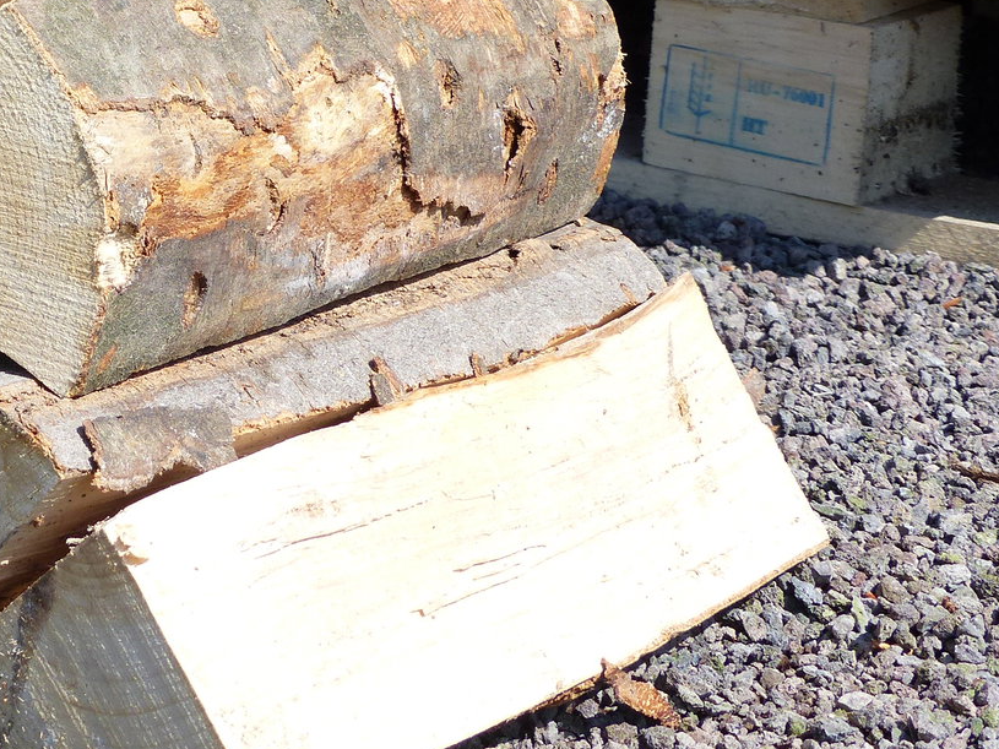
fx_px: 3174
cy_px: 119
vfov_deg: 13.4
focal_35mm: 110
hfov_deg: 17.5
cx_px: 27
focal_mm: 10.1
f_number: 4
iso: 100
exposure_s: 1/640
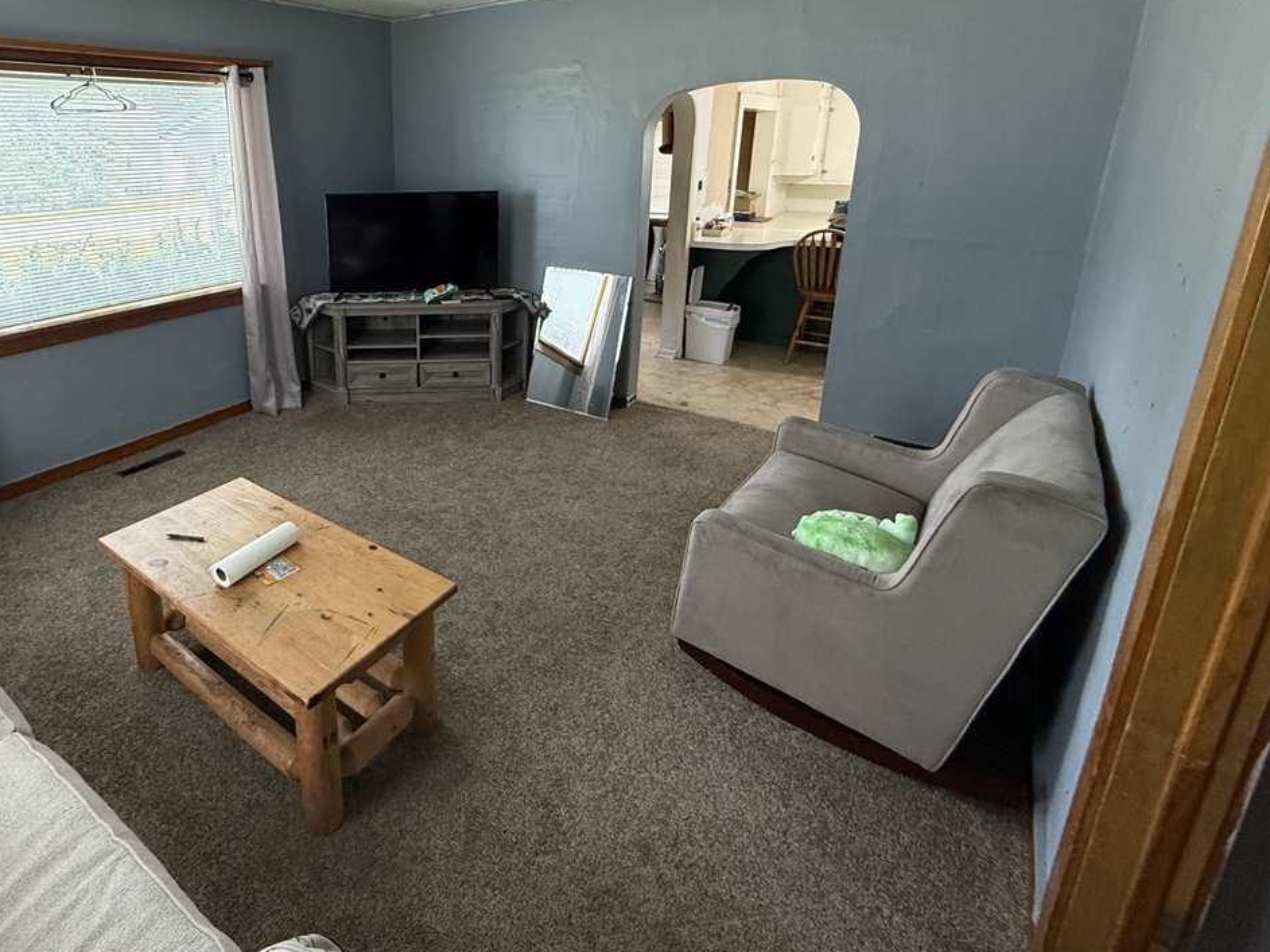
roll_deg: +0.8
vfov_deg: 67.2
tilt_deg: -16.1
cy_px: 337
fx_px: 697
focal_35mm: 19
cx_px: 438
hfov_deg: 82.2
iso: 320
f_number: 2.2
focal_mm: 2.22
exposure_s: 1/76
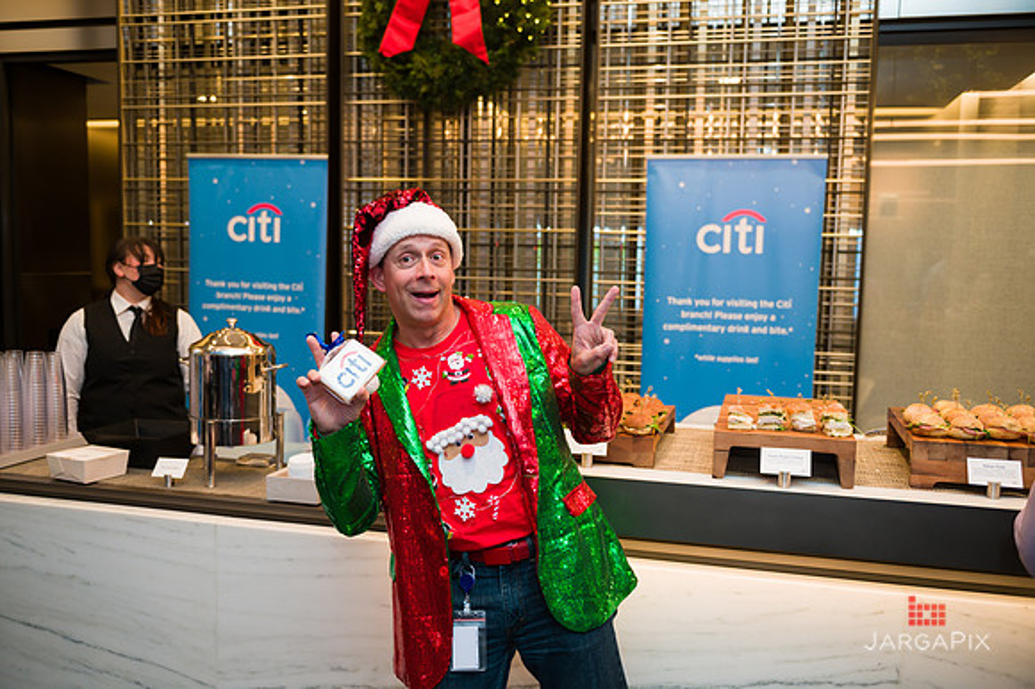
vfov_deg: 41.1
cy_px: 344
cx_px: 518
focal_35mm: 32
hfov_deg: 58.7
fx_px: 919
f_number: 3.2
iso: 400
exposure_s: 1/200
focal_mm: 32
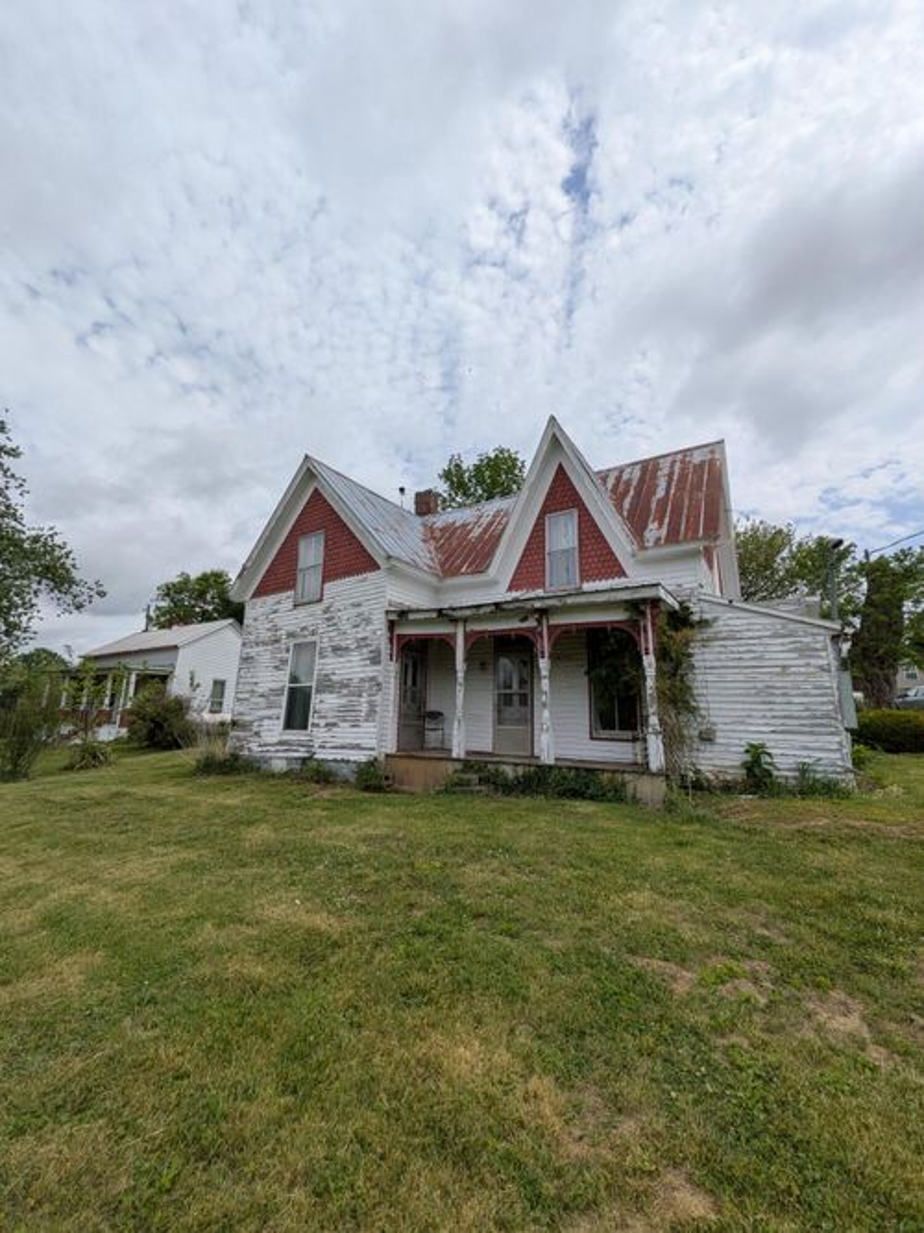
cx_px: 462
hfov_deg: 85.7
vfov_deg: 102.1
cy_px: 616
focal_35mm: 14
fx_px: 498
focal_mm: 1.85
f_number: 2.2
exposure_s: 1/3106
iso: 50
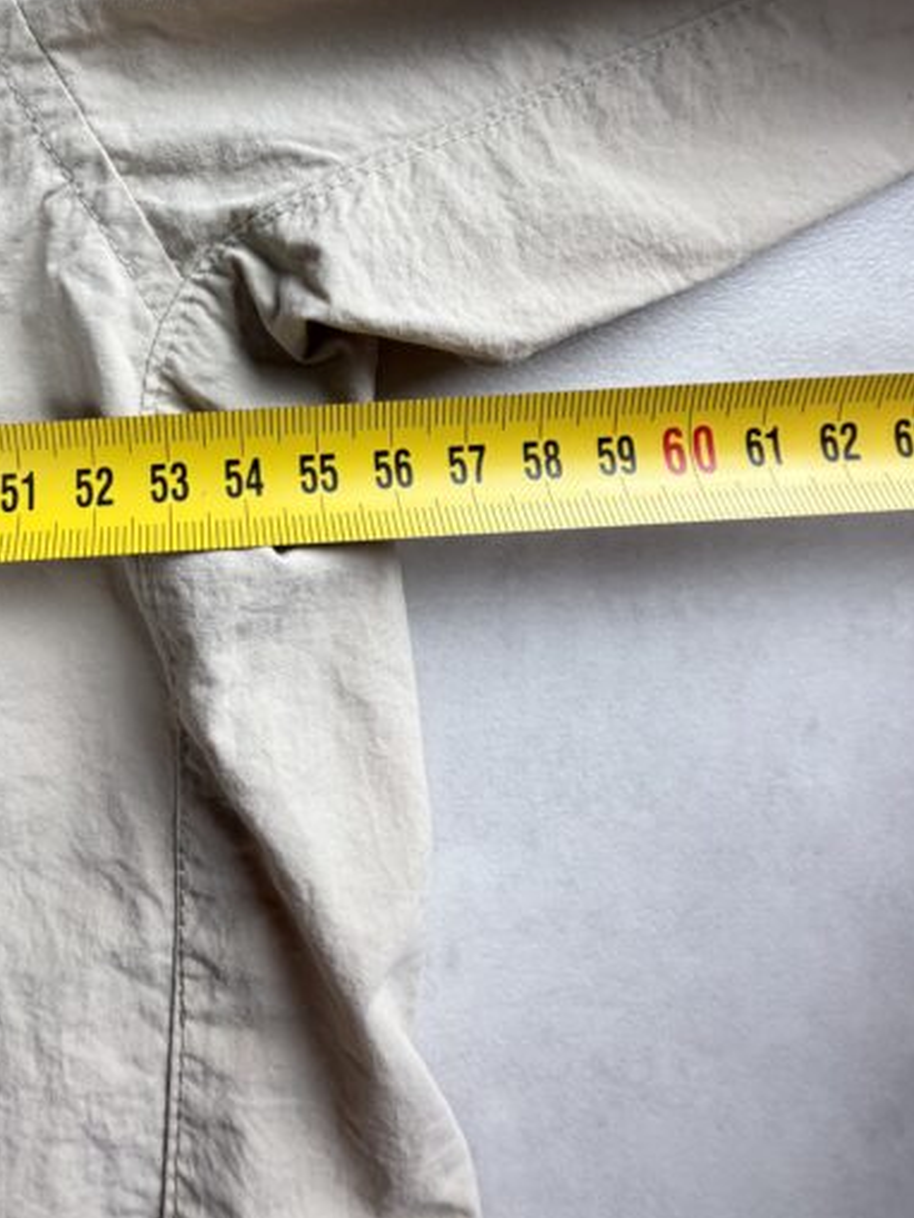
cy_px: 354
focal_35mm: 22
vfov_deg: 72.7
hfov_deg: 57.3
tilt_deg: -77.2
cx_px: 206
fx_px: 774
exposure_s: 1/100
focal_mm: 2.22
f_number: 2.2
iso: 160
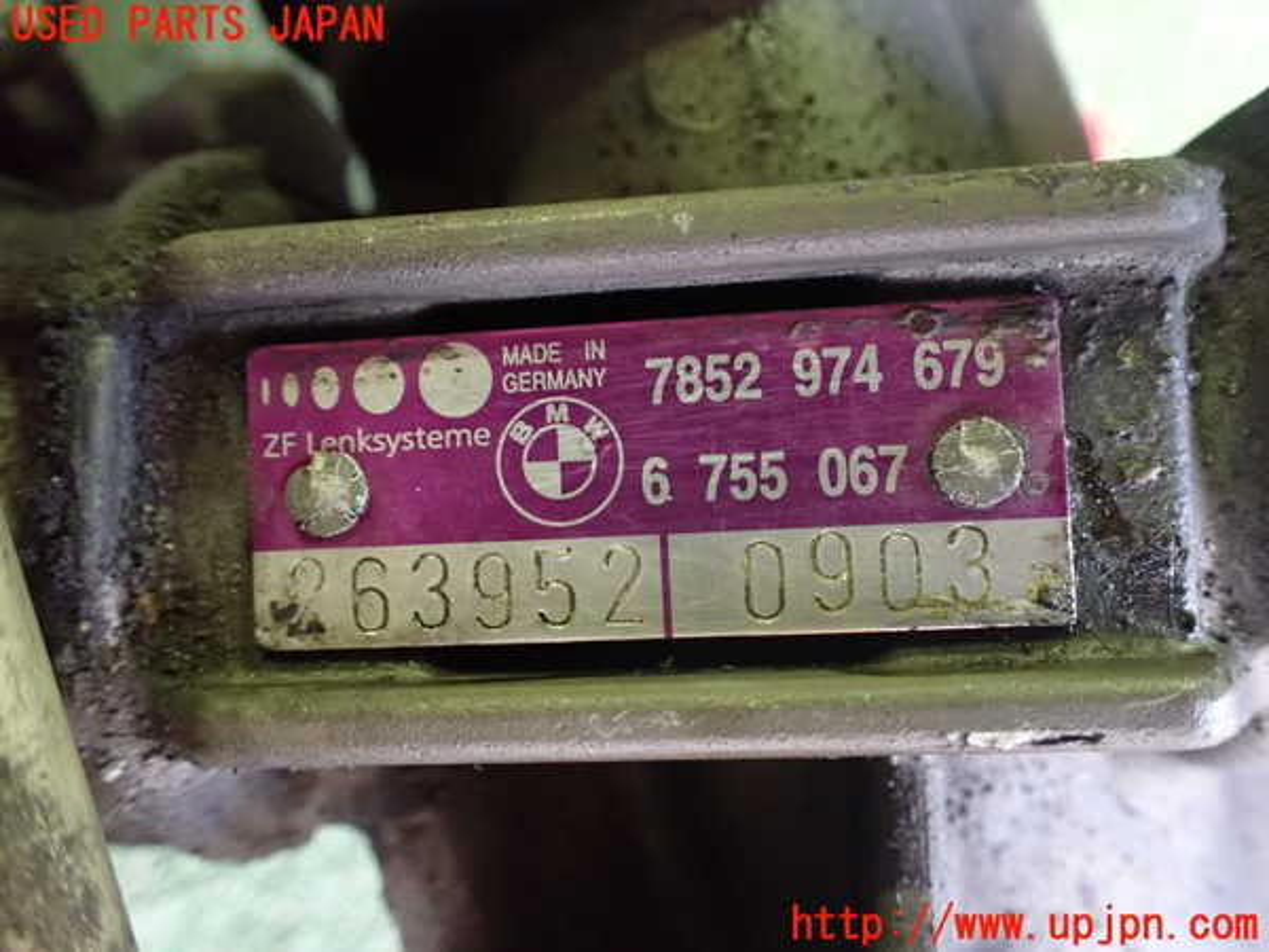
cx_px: 634
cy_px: 476
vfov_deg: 46.8
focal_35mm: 30
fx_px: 1100
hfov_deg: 60.0
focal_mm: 5.4
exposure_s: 1/30
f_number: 2.3
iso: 1250
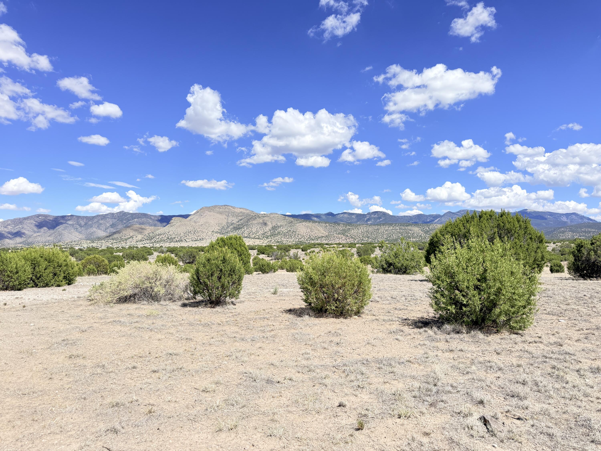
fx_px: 417
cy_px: 226
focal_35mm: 24
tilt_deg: +3.2
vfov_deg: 56.8
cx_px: 300
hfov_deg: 71.6
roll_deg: -0.7
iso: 100
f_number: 1.78
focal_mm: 6.76
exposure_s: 1/3021
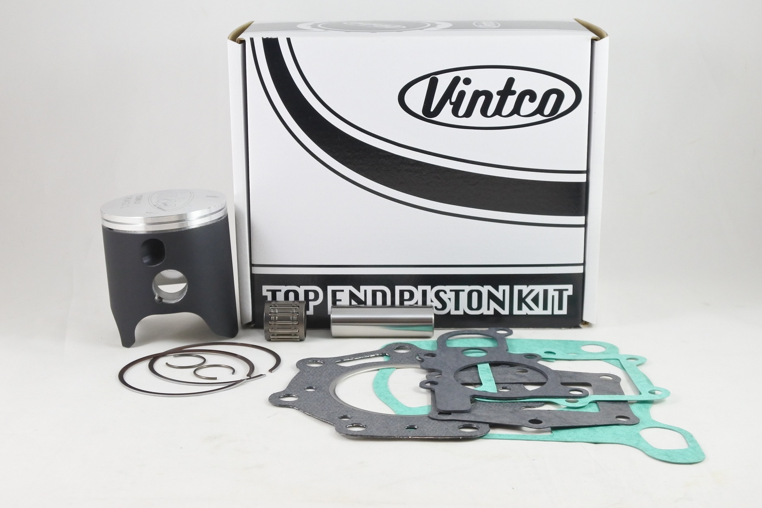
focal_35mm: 47
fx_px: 995
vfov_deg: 28.6
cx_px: 381
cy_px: 254
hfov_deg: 41.9
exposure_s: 1/125
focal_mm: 17.6
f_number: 4.5
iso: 640
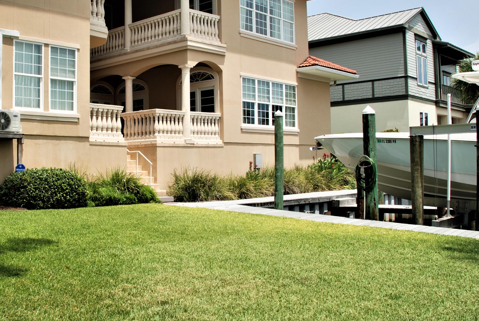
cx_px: 146
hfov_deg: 47.3
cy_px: 142
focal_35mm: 40
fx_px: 533
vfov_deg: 33.4
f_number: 8
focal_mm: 18
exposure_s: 1/250
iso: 100
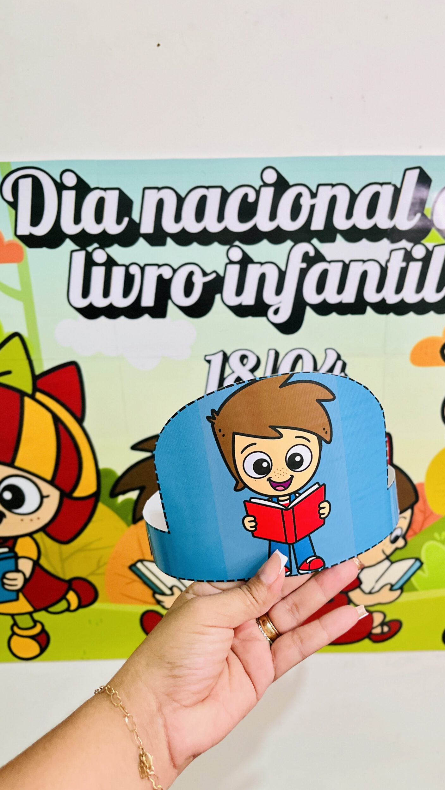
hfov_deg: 39.9
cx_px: 283
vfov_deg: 66.1
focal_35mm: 29
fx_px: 608
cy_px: 394
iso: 320
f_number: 1.6
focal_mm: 5.1
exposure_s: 1/60
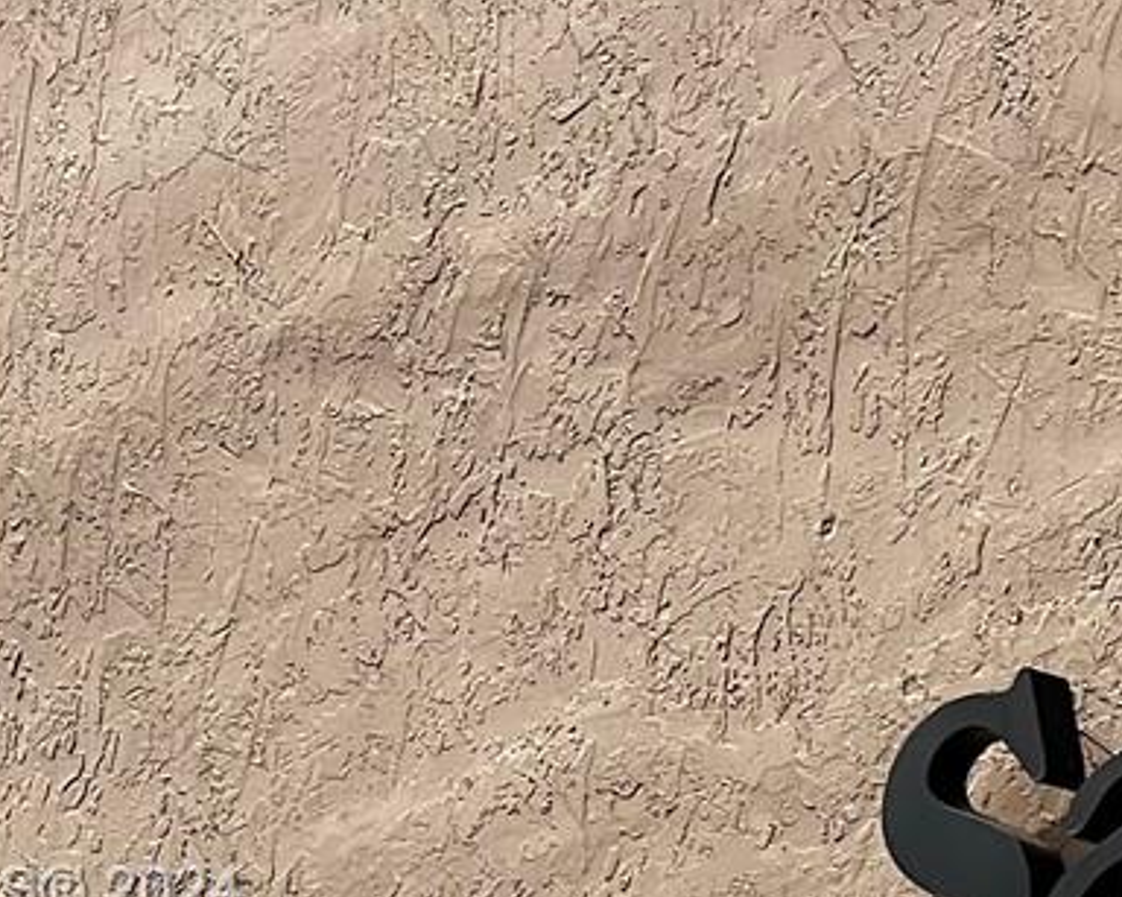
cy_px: 894
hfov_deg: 6.1
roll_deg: -0.4
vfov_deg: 4.9
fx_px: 10391
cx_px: 1645
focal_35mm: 313
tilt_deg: +19.6
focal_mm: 9
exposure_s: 1/1085
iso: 32
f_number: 2.8
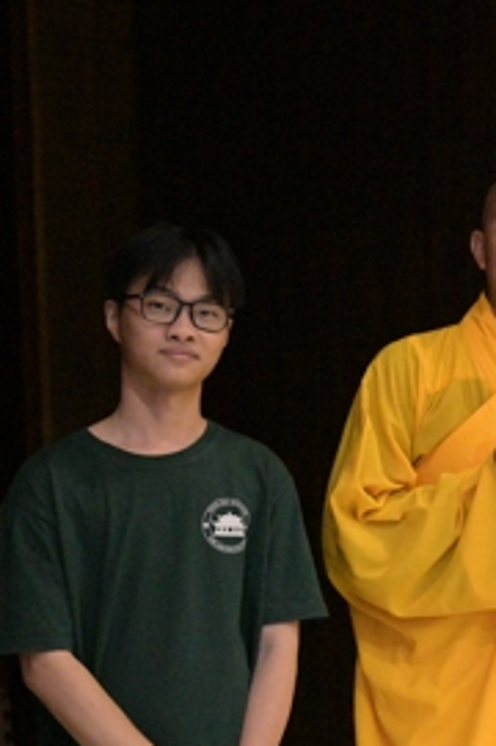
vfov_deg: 24.1
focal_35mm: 84
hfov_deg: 15.6
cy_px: 495
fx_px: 1740
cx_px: 592
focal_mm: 35
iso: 20000
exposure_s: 1/640
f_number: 4
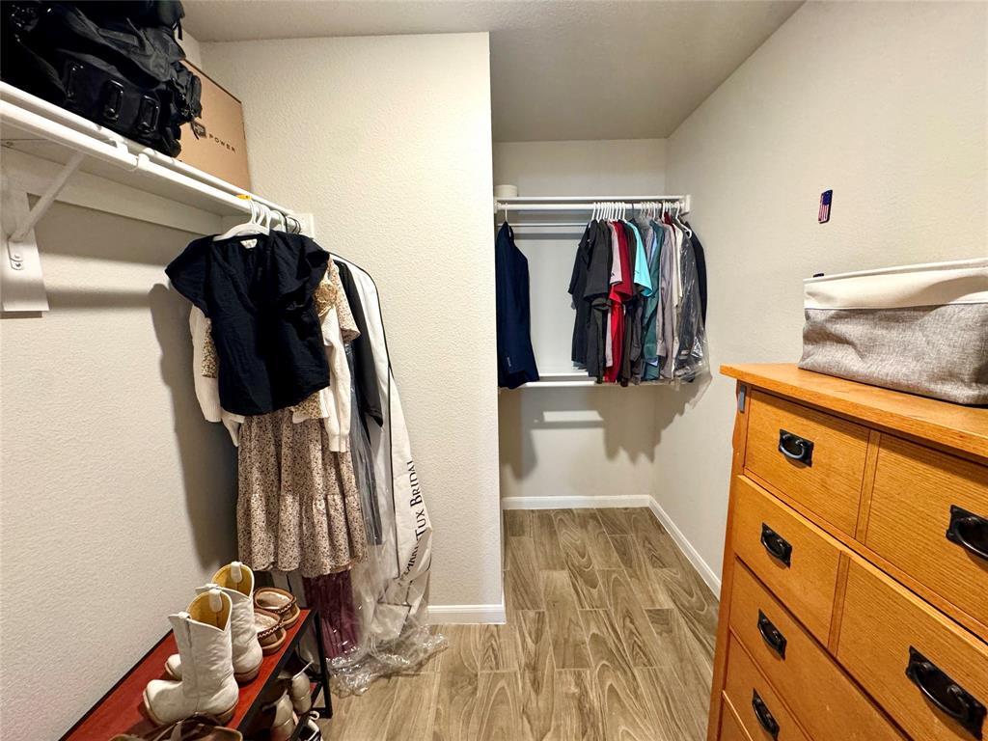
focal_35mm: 14
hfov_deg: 102.1
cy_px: 370
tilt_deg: -9.6
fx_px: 400
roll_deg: +1.0
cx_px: 494
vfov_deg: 85.7
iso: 400
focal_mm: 2.22
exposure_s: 1/60
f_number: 2.2
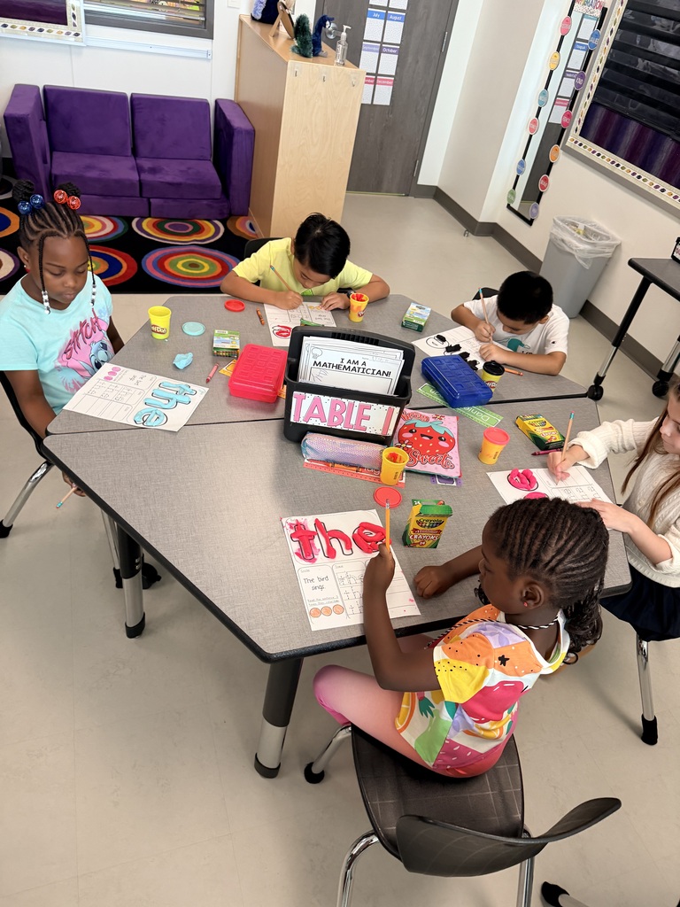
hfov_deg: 56.8
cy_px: 454
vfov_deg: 71.6
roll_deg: -14.6
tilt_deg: -41.3
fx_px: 629
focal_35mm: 24
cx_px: 340
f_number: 1.78
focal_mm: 6.76
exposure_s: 1/60
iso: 250
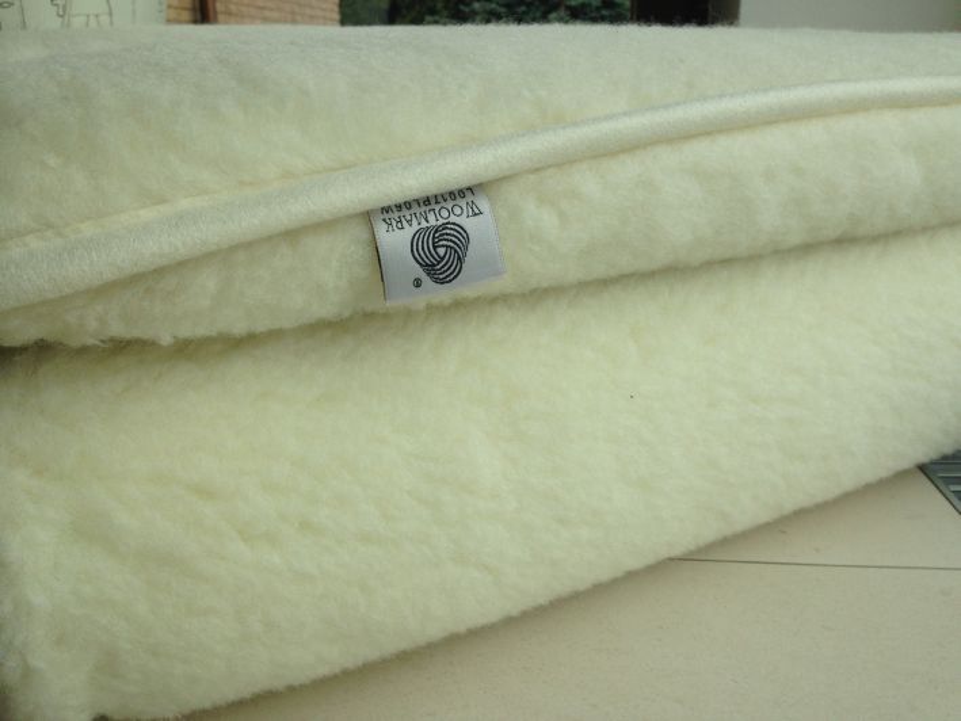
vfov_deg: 43.0
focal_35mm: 33
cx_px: 480
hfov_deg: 55.3
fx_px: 916
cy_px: 360
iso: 50
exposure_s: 1/559
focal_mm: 4.13
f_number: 2.4
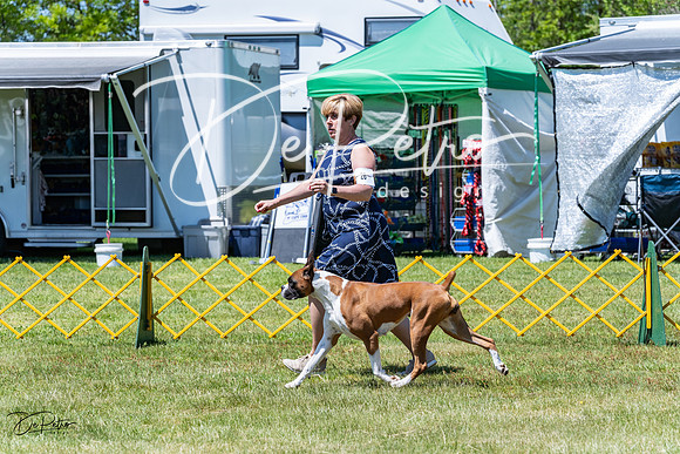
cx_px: 340
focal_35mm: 130
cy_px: 227
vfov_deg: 10.6
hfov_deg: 15.8
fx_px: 2456
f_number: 7.1
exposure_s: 1/1600
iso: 640
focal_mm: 130
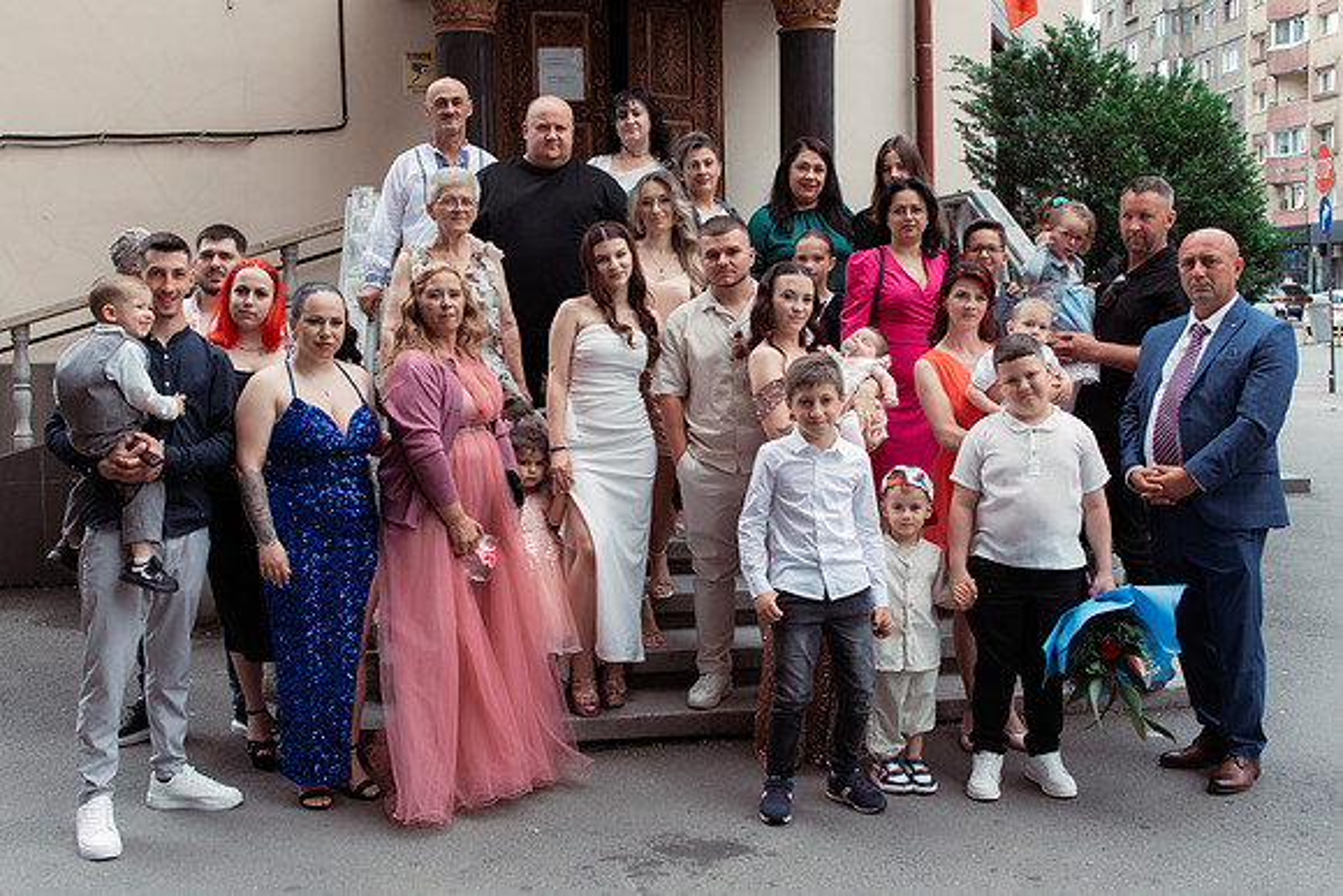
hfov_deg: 48.8
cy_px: 400
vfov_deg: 33.7
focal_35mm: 40
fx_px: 1479
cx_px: 645
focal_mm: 35
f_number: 6.3
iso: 400
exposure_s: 1/320
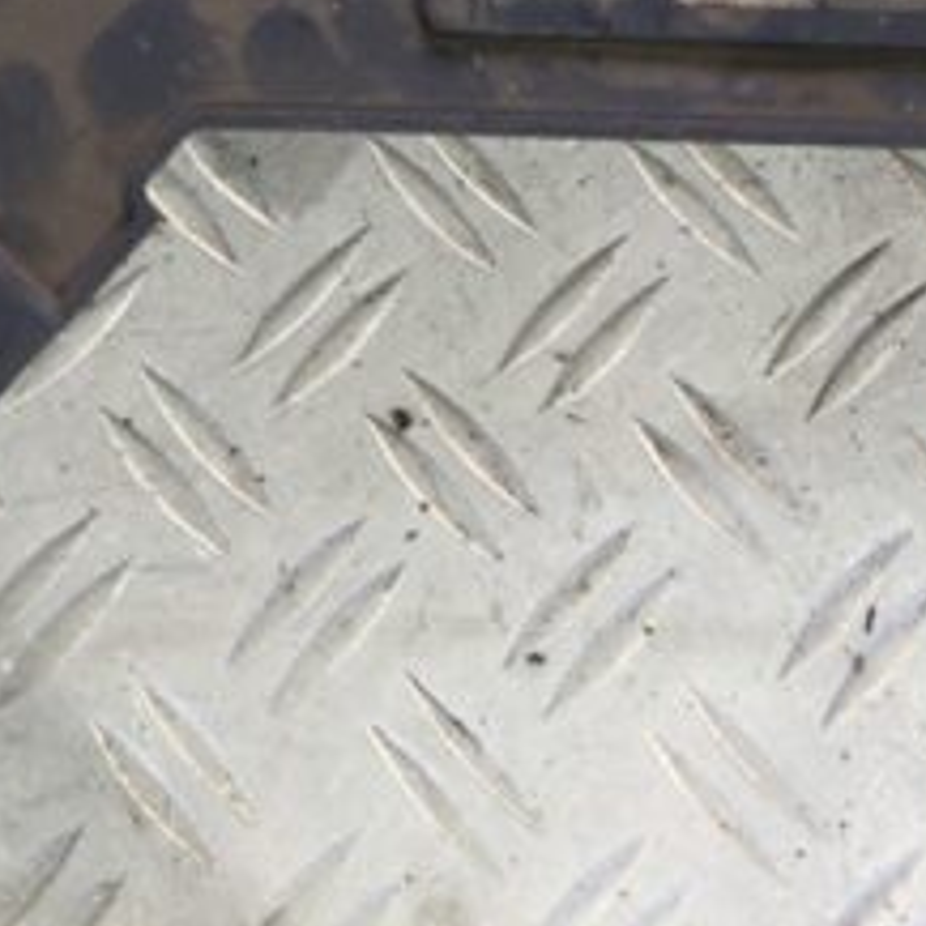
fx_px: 1846
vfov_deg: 26.5
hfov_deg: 27.9
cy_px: -21
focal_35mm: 61
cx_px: 282
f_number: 1.8
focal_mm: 5.23
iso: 250
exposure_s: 1/50
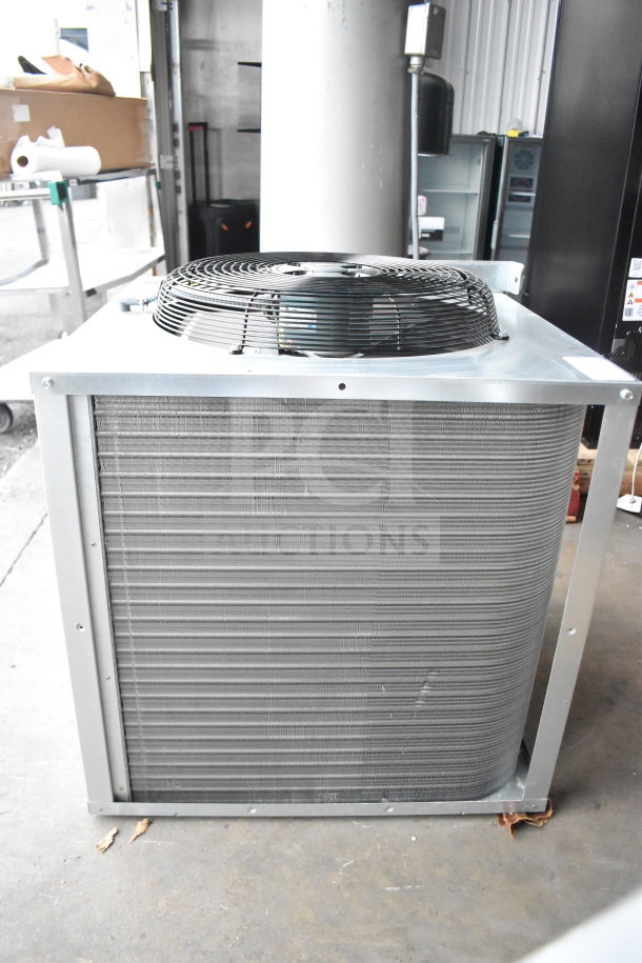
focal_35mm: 27
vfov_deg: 67.4
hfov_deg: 47.9
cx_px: 321
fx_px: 722
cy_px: 482
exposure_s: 1/3200
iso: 8000
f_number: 3.5
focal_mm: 18
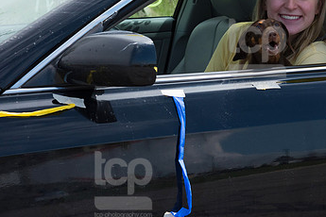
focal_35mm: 143
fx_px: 1295
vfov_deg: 9.6
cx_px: 258
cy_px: 52
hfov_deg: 14.3
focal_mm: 85
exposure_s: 1/1600
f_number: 7.1
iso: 1000
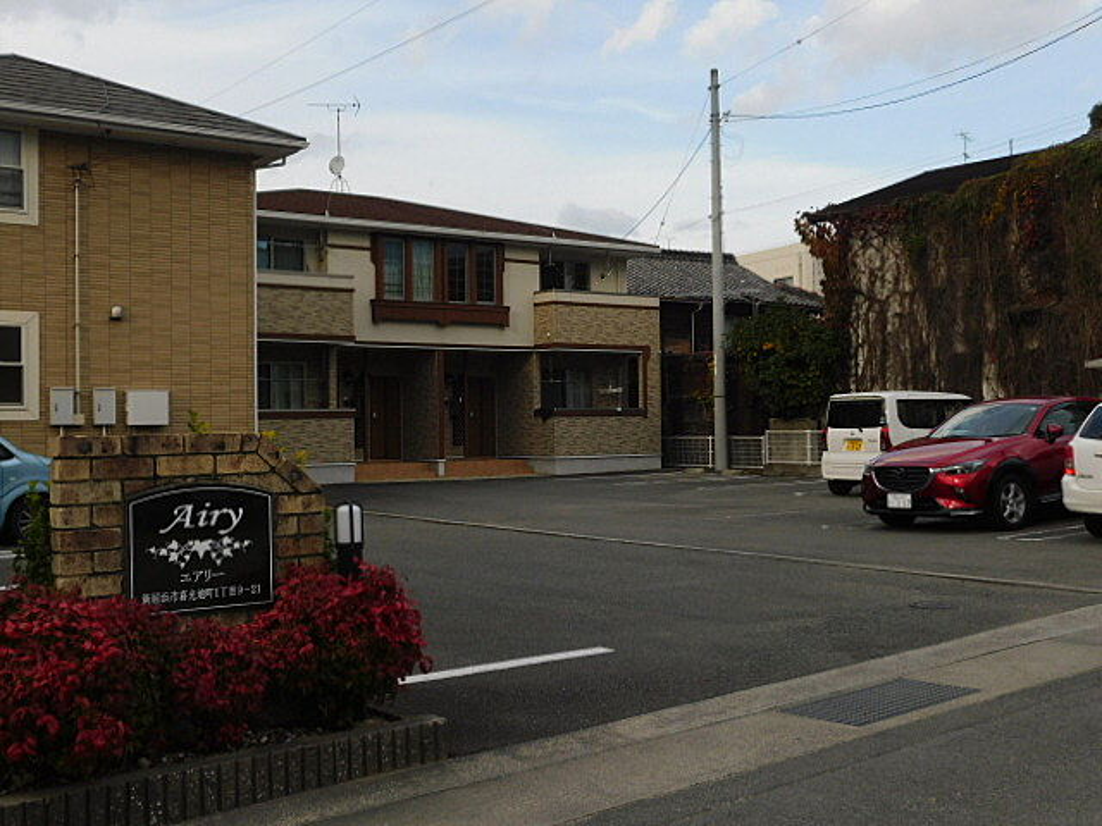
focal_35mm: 40
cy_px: 413
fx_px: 1273
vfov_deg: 36.0
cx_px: 551
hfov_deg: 46.8
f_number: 3.6
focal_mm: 7.1
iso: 125
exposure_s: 1/640
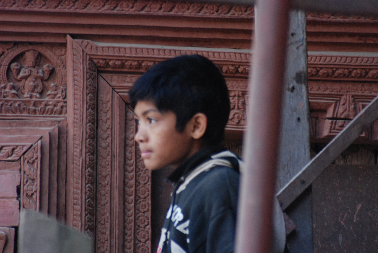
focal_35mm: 262
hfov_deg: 7.8
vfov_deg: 5.3
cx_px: 189
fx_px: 2760
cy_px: 126
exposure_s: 1/125
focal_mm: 175
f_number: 5.6
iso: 1000
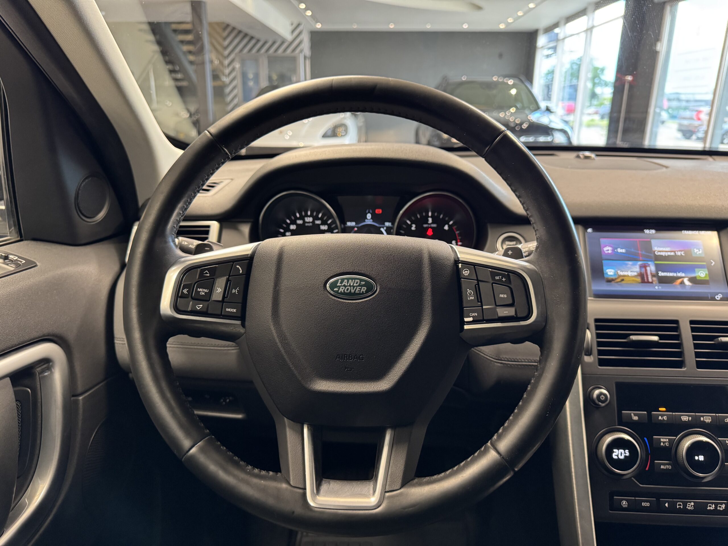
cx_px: 364
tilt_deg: -18.4
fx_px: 505
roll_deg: +0.4
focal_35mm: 24
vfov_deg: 56.8
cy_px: 273
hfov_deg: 71.6
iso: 640
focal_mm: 6.76
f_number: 1.78
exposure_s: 1/58
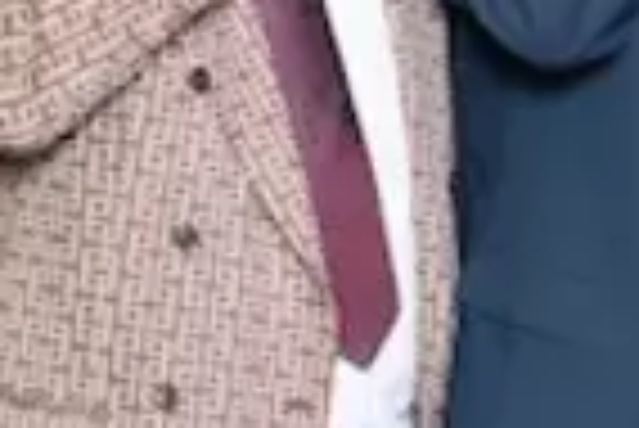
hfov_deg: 9.8
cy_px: -142
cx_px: 1026
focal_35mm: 203
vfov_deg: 6.7
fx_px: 3607
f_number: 8
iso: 1000
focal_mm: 32
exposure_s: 1/80
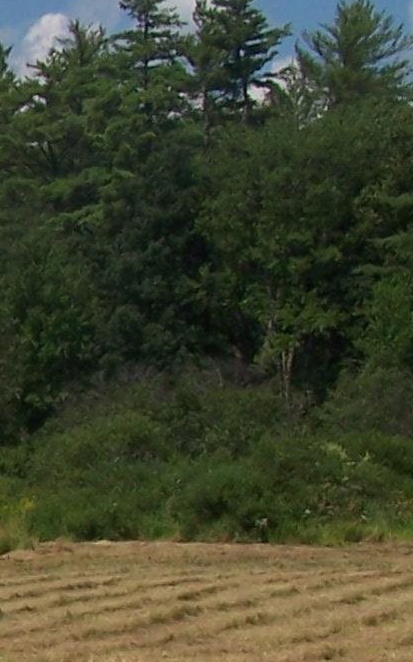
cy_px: 642
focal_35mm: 140
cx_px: -529
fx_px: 2523
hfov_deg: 8.6
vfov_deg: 14.7
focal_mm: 6.3
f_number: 5.6
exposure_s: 1/750
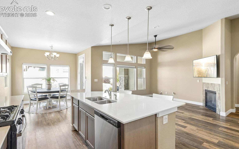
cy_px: 78
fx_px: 104
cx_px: 115
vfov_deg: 71.2
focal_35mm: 16
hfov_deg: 97.8
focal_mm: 10
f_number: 8
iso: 800
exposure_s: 1/5
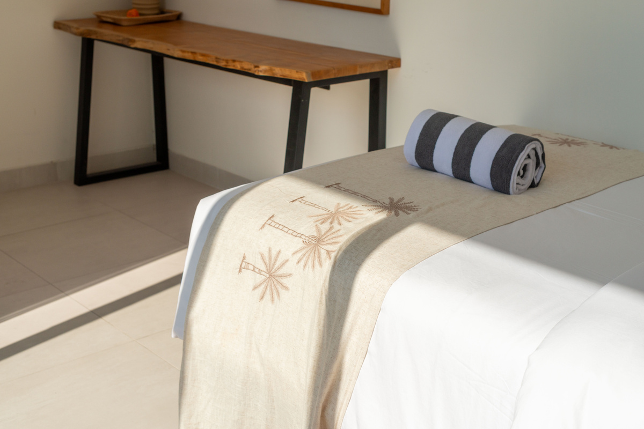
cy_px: 214
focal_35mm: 50
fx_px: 894
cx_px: 322
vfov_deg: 27.0
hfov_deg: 39.6
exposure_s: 1/1250
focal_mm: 50
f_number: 8
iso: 100
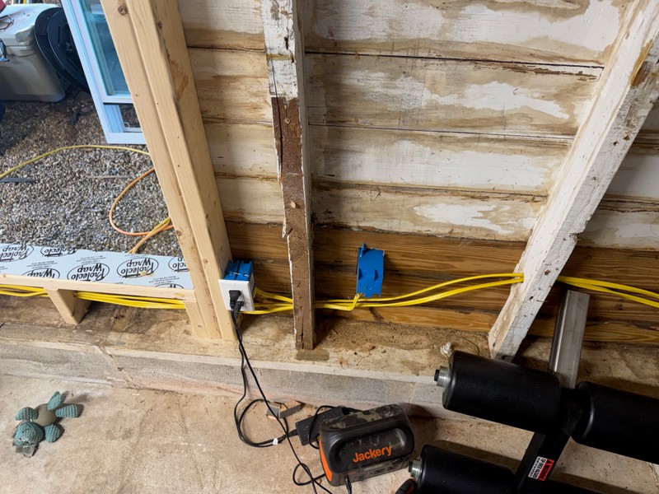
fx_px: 457
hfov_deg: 71.6
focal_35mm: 24
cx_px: 330
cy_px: 247
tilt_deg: -46.5
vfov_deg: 56.8
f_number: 1.78
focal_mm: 6.76
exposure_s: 1/120
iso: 160
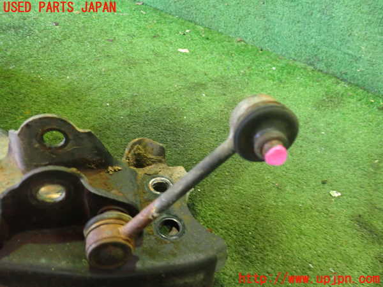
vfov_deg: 46.8
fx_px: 332
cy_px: 144
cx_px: 192
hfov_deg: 60.0
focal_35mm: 30
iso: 640
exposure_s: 1/30
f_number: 2.3
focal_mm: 5.4
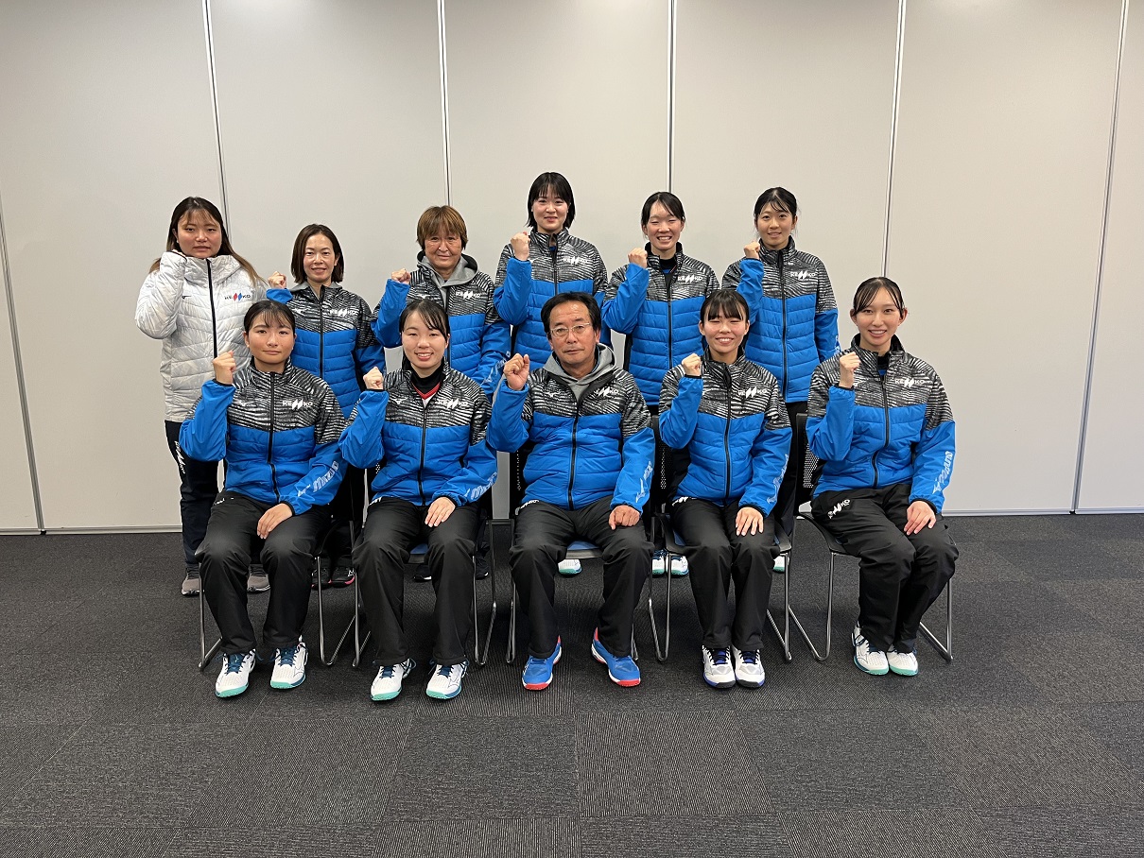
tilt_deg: -11.4
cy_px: 429
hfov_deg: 67.3
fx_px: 859
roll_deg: +1.0
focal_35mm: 26
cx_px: 572
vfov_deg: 53.1
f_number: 1.6
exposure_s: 1/60
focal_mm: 5.1
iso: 80
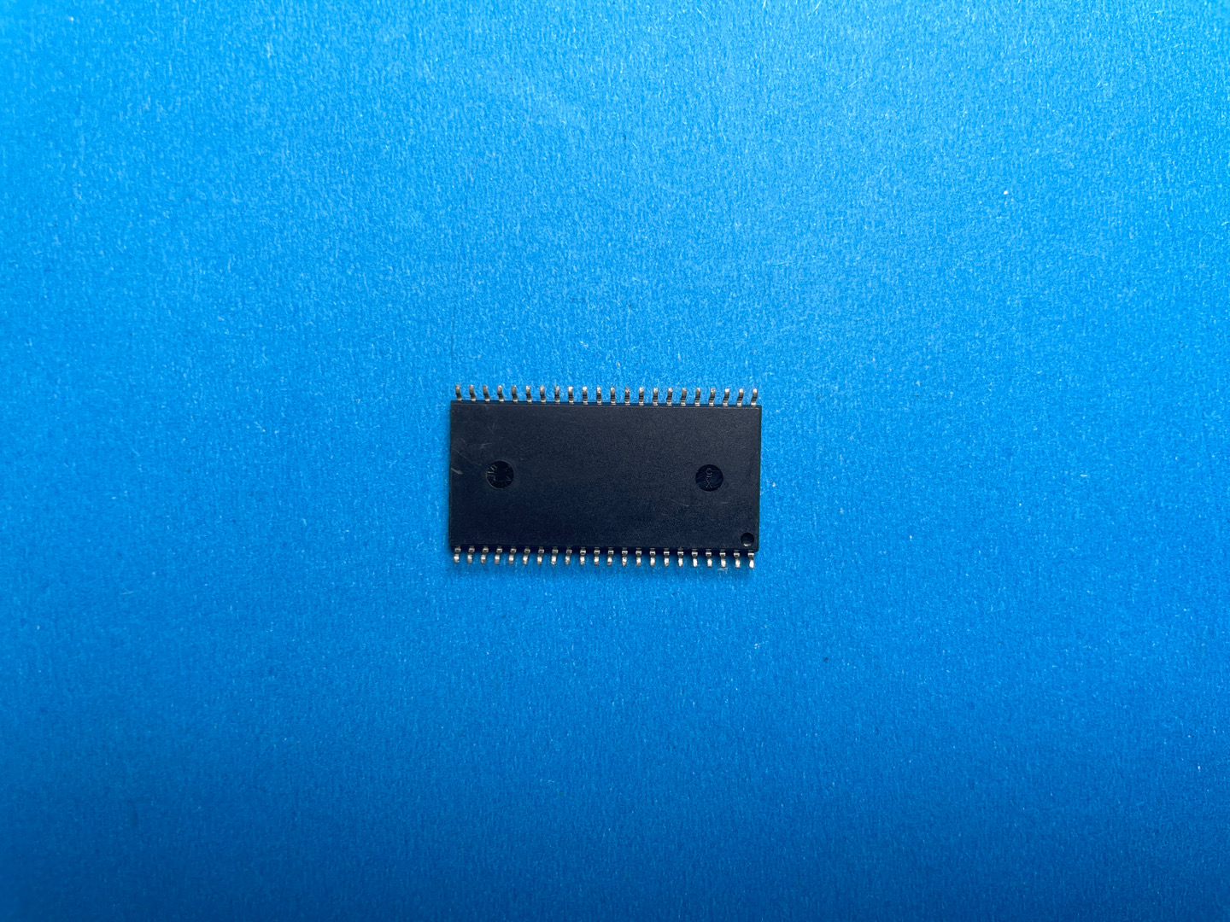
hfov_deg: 67.3
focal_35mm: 26
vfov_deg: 53.1
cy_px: 461
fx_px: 924
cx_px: 615
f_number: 1.6
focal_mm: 4.2
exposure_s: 1/181
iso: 40
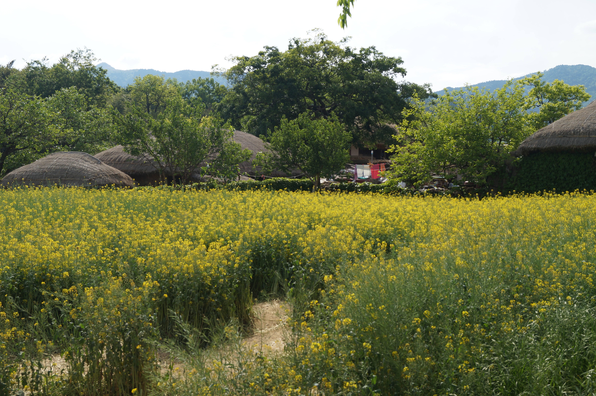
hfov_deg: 46.4
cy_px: 198
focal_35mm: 42
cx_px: 298
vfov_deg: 31.8
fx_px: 695
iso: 100
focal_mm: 28
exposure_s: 1/250
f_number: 8
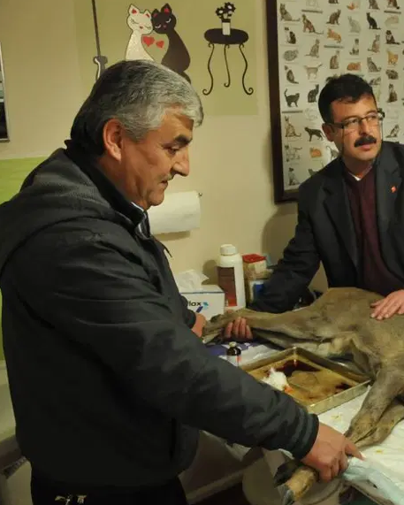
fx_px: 583
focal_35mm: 39
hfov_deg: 35.4
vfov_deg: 46.8
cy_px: 253
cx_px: 384
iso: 1000
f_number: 5
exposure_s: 1/20
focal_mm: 18
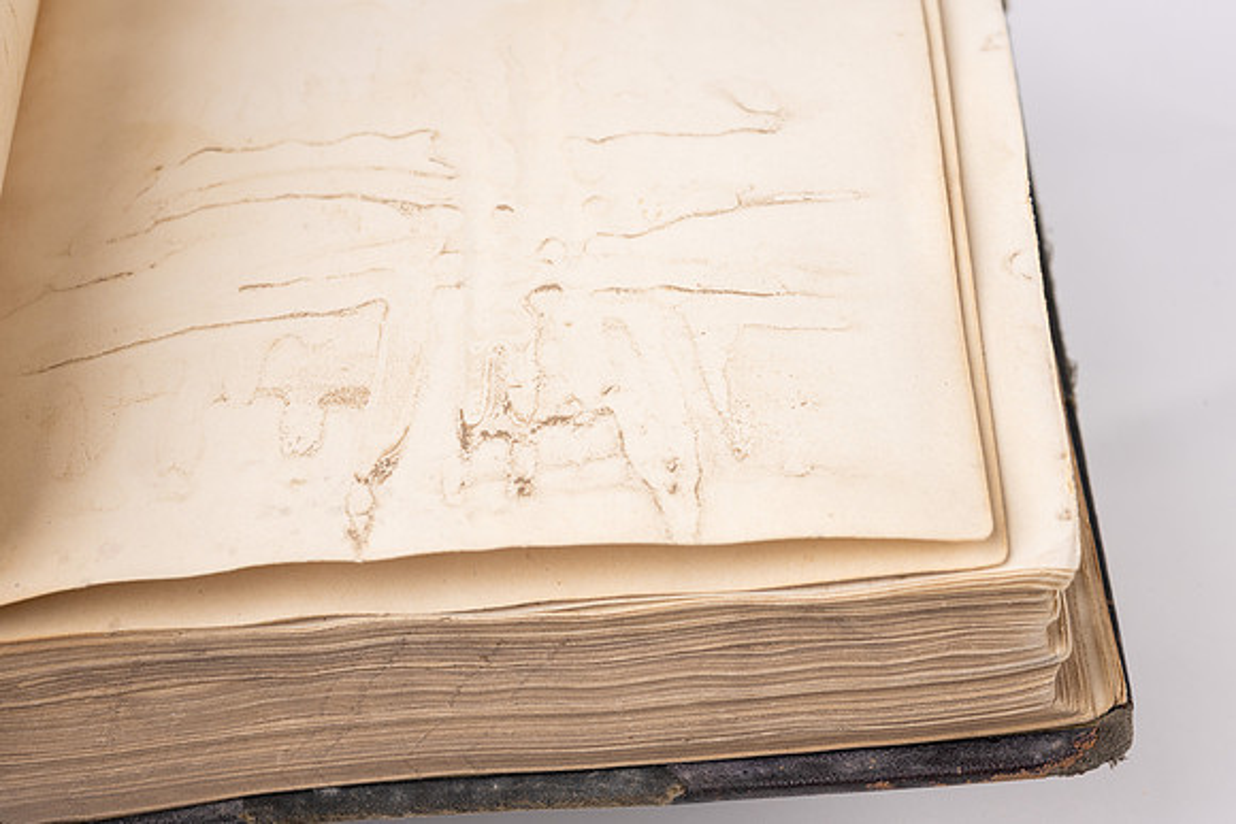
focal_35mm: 60
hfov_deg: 33.4
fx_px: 2060
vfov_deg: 22.6
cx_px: 618
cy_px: 412
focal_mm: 60
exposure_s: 1/125
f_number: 13
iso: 100
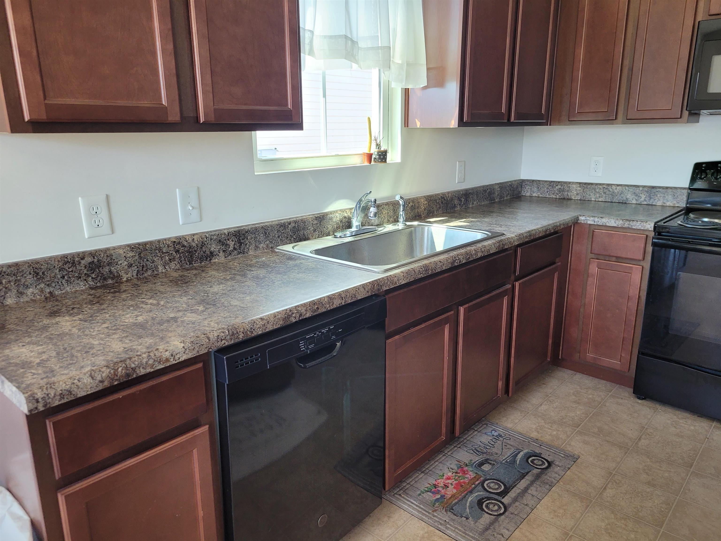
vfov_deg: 53.1
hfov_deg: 67.3
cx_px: 360
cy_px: 270
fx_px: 542
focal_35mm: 26
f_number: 1.8
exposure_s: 1/120
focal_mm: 5.4
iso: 200
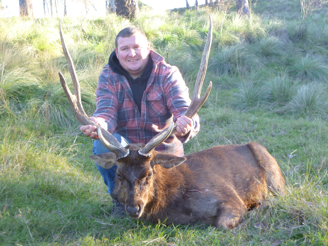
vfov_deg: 30.9
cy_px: 123
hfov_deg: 40.4
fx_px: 445
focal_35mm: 47
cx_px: 164
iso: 125
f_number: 3.8
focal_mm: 8.4
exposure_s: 1/30
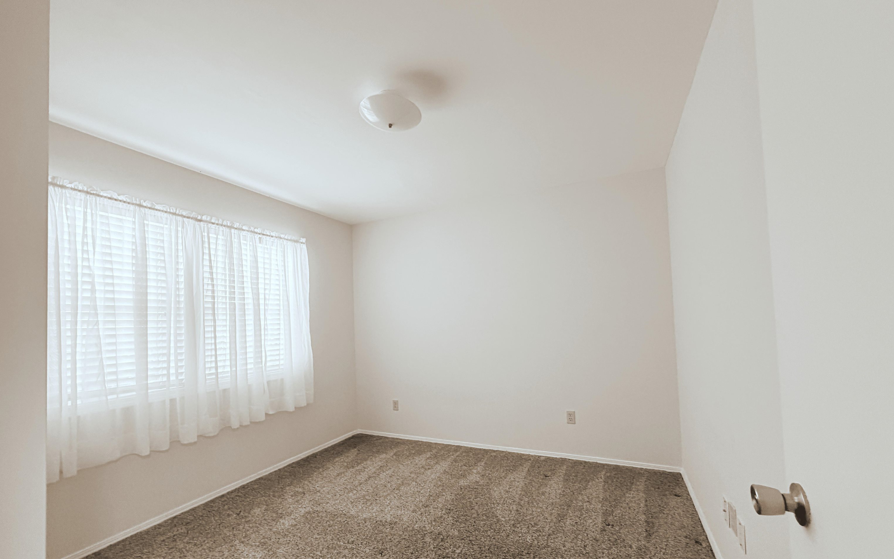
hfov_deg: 101.5
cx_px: 447
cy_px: 311
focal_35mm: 15
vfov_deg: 74.6
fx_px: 365
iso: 320
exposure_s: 1/120
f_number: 2.2
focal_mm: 2.22
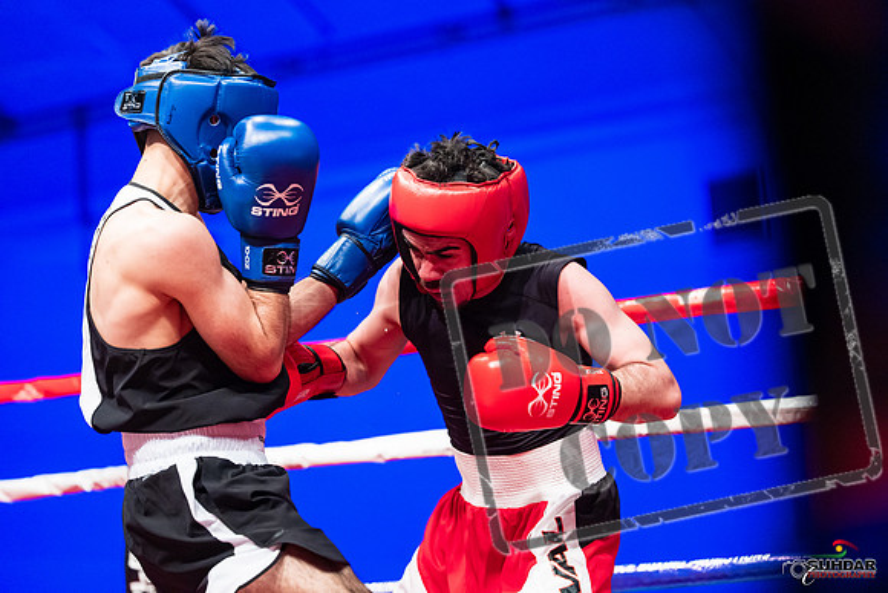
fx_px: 2714
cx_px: 444
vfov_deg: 12.5
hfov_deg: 18.6
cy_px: 296
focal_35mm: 110
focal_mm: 110
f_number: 2.8
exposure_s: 1/1000
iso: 4000
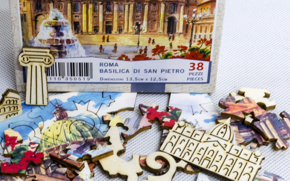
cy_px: 100
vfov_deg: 12.7
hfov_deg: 20.2
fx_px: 814
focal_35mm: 103
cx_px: 122
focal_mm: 32
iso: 500
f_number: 18
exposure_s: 1/2
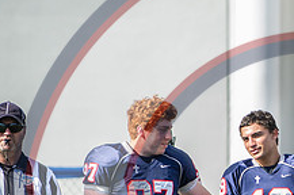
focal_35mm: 535
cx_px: 308
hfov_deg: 3.9
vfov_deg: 2.6
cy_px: 177
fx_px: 4363
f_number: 2.8
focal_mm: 200
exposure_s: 1/1000
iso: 200
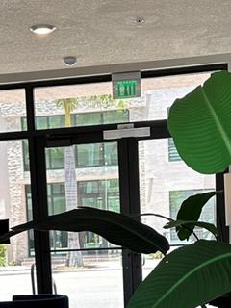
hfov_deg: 16.4
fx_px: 801
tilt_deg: -7.8
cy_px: 339
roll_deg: +2.6
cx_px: 71
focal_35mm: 90
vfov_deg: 20.7
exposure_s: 1/349
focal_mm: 6.86
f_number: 1.78
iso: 80
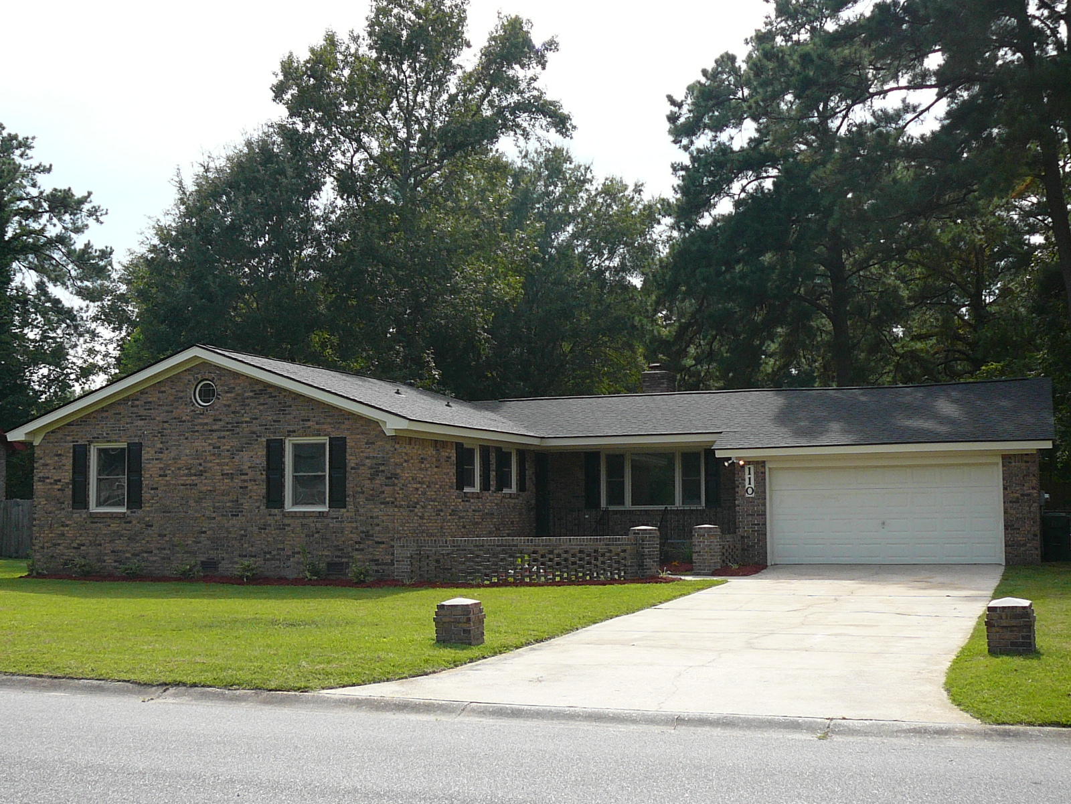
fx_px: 1361
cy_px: 402
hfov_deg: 42.9
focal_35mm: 44
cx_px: 536
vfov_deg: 32.9
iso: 80
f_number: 2.8
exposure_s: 1/640
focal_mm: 5.2
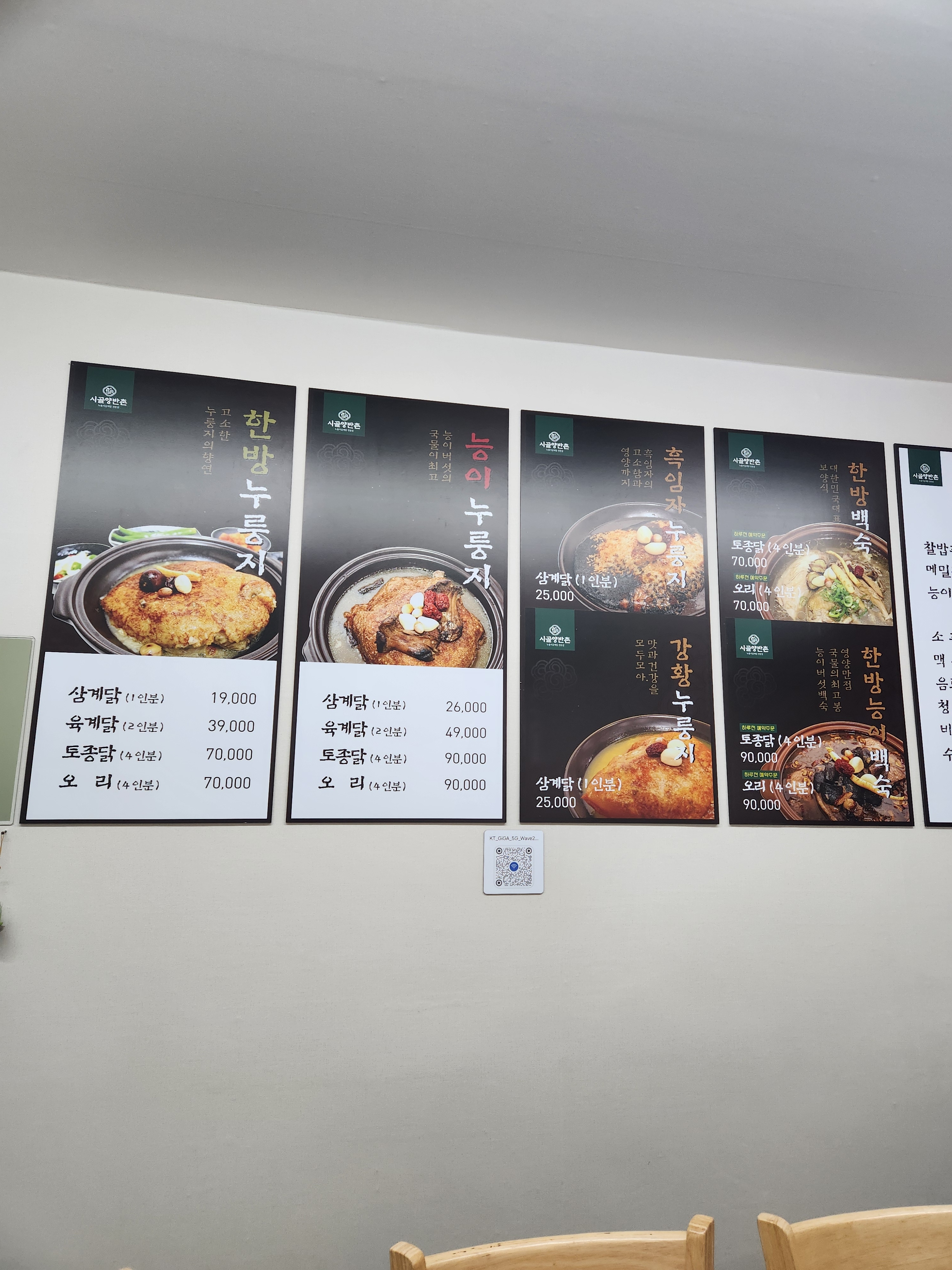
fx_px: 843
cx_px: 476
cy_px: 635
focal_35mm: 23
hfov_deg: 58.9
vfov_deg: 73.9
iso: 125
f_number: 1.8
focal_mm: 5.4
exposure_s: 1/120
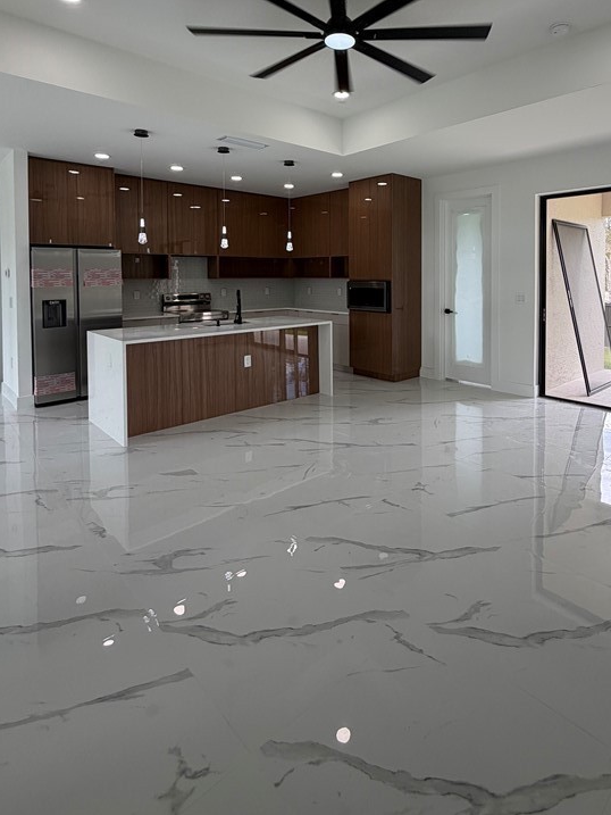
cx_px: 357
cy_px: 290
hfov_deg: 65.6
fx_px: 471
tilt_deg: -2.3
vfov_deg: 79.7
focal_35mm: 20
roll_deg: +0.6
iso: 50
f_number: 2.2
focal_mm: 2.22
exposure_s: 1/147
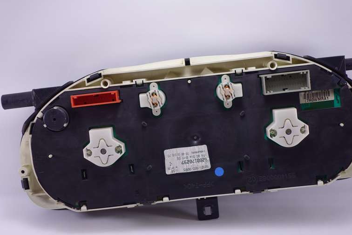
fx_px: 626
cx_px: 187
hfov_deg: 31.4
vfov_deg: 21.2
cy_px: 126
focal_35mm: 64
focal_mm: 21.77
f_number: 3.5
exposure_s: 1/60
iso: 125
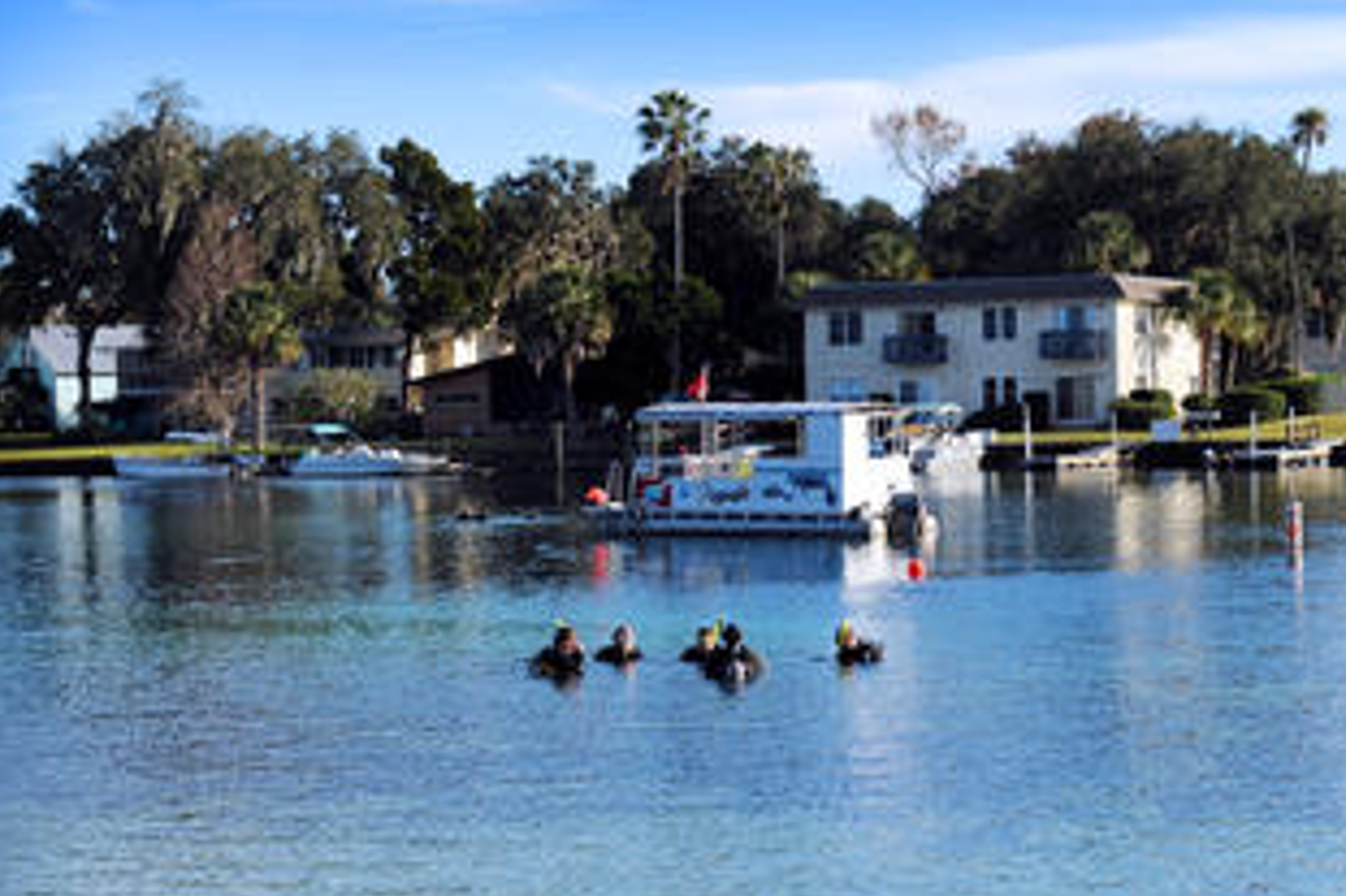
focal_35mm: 90
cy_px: 563
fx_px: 3363
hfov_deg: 22.6
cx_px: 783
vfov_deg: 15.2
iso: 250
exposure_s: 1/800
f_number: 6.3
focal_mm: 70
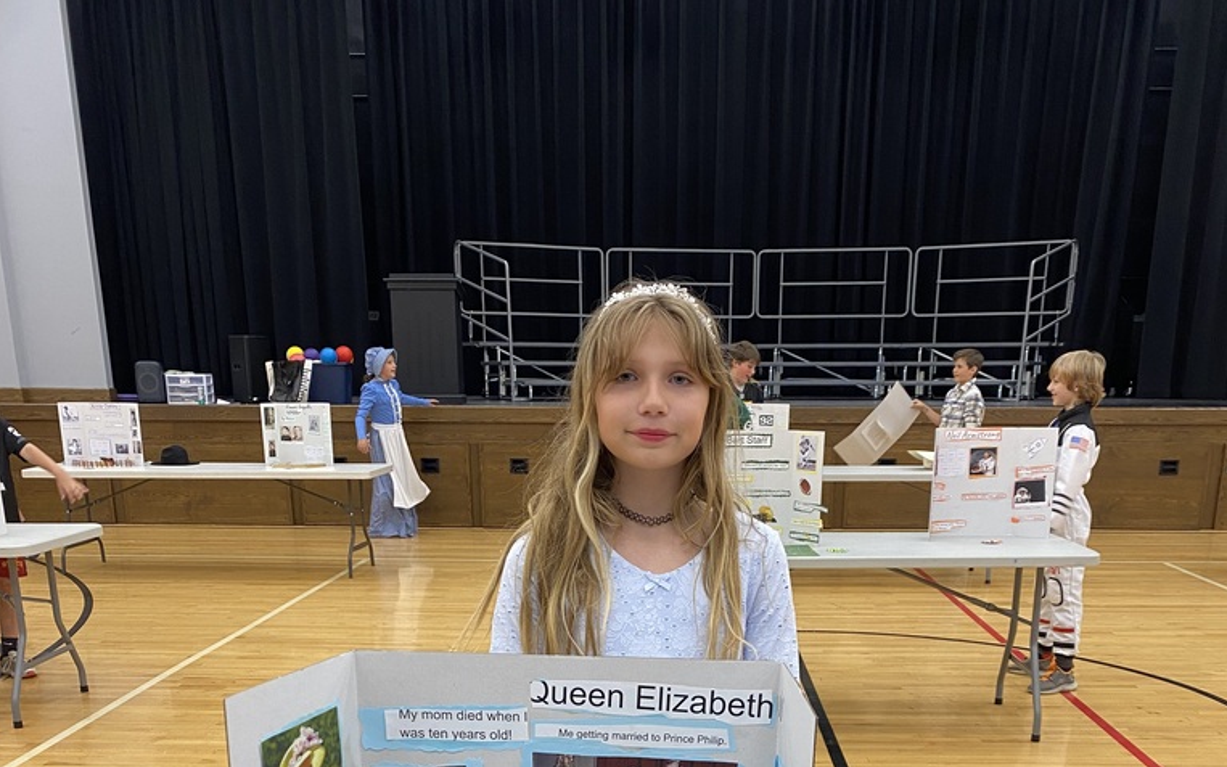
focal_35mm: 37
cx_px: 616
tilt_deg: -18.1
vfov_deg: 31.4
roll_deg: -0.5
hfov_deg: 52.7
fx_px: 1237
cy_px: 796
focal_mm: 4.25
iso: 80
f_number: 1.8
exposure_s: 1/60
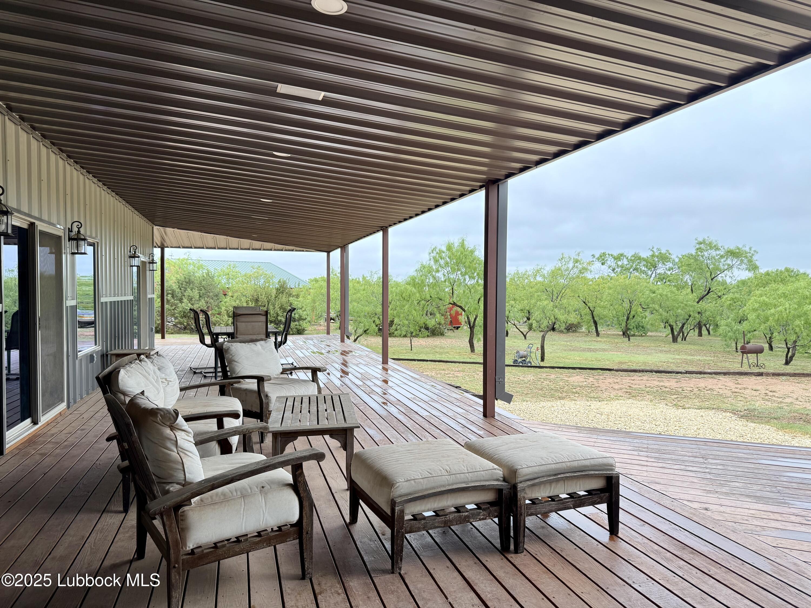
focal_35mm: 24
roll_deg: -0.5
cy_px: 304
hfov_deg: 71.6
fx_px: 562
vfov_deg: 56.8
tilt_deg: -0.8
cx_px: 406
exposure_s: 1/243
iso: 125
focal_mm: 6.76
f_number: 1.78
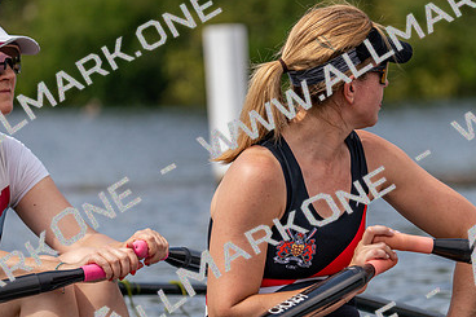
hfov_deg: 5.1
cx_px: 357
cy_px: 162
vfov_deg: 3.4
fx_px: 5313
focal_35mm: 402
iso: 250
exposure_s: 1/1600
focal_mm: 255
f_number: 5.6
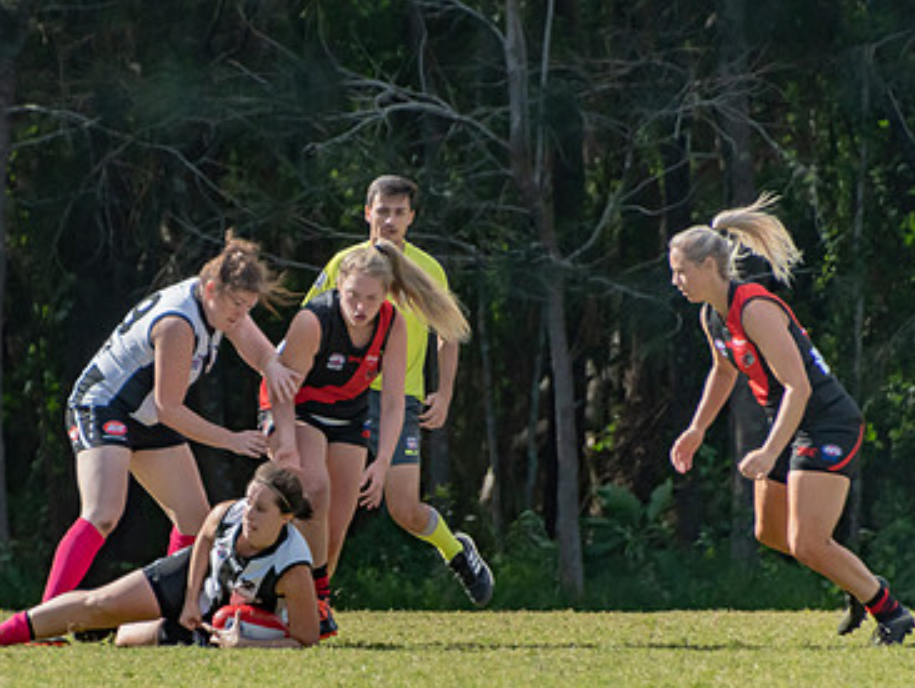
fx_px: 26265
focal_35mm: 993
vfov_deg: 1.5
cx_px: 269
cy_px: 457
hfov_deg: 2.0
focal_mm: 400
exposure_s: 1/2500
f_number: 6.3
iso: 800
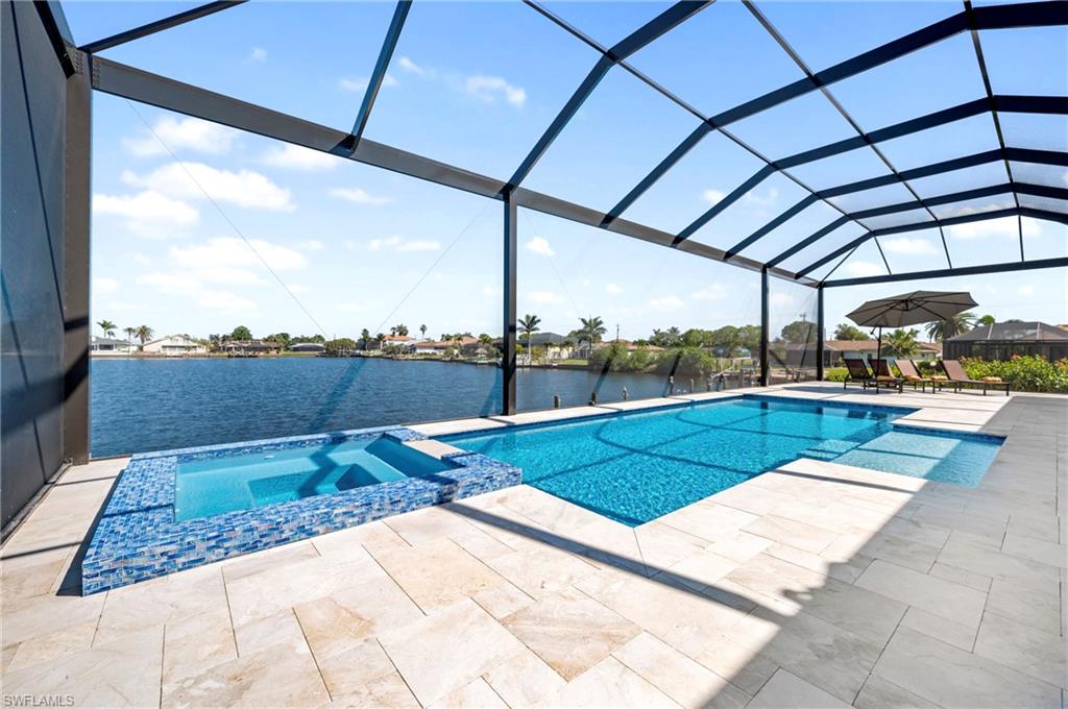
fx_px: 415
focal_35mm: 14
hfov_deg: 104.3
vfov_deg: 81.1
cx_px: 534
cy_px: 354
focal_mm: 14
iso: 100
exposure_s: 1/320
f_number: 8
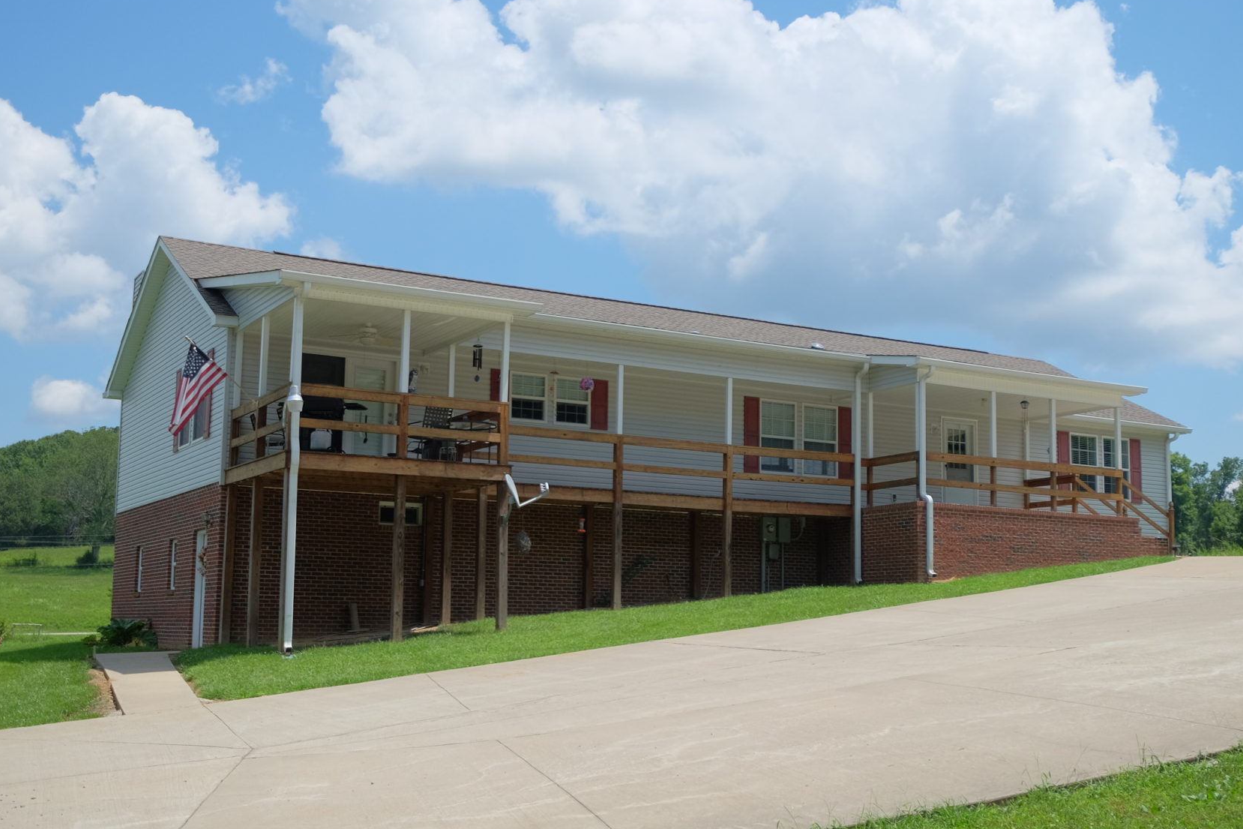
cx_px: 681
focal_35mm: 42
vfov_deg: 31.8
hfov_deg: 46.3
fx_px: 1450
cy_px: 478
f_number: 4
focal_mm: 22.9
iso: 400
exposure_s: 1/2900
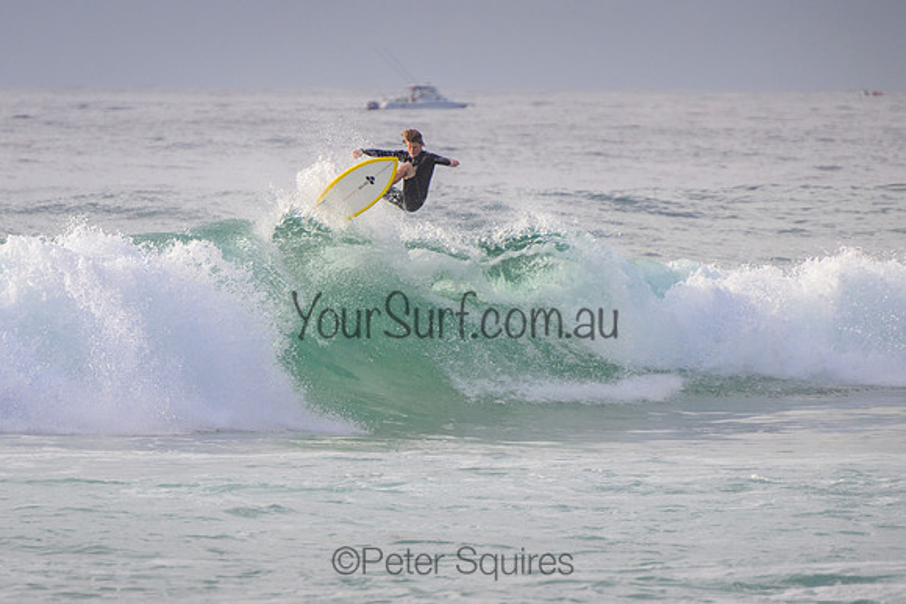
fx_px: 13849
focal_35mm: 550
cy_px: 343
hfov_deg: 3.7
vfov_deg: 2.5
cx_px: 309
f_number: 5.6
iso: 320
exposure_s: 1/2000
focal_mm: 400
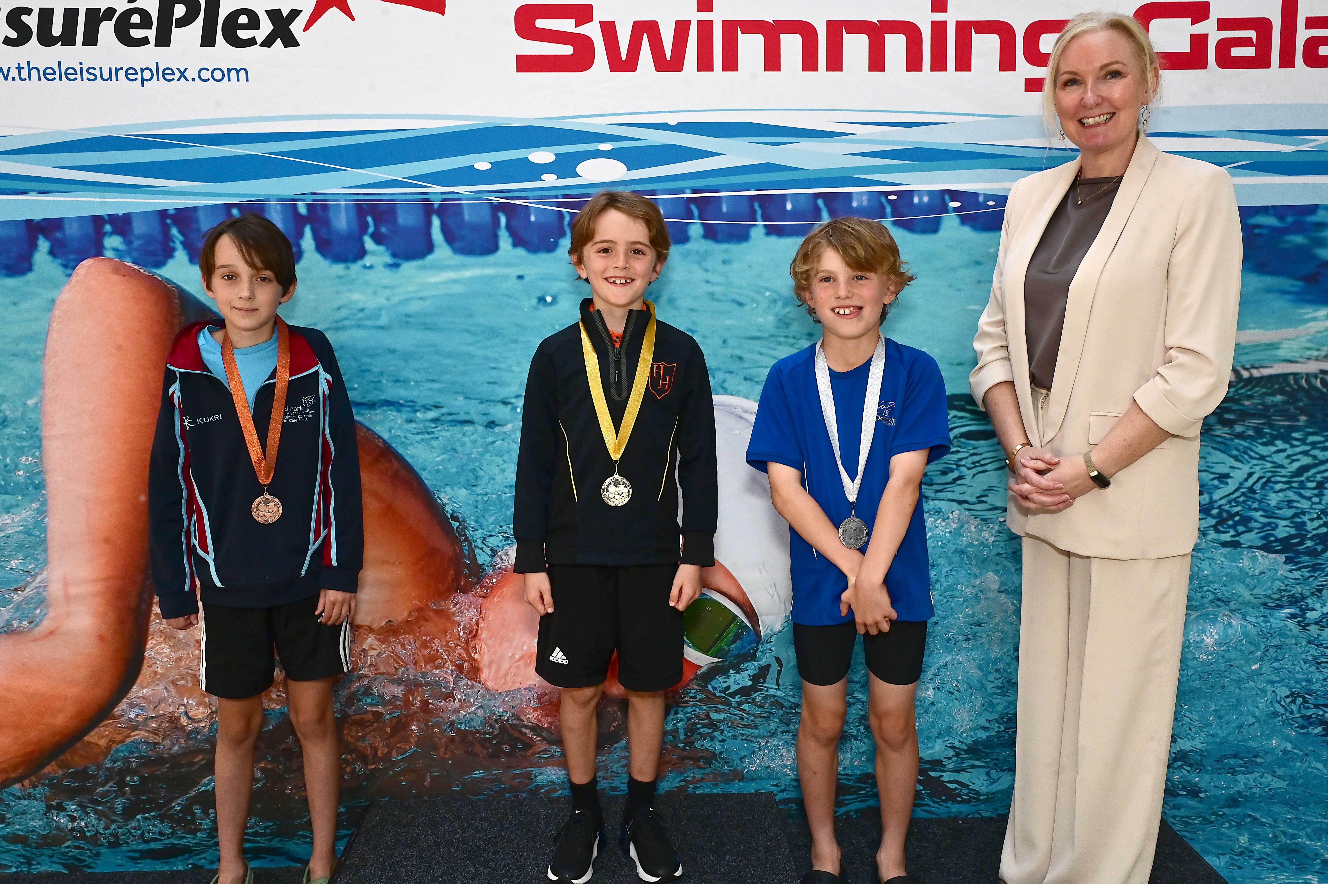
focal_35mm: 32
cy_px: 442
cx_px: 664
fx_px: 1180
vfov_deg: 41.1
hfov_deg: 58.7
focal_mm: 32
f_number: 13
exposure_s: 1/160
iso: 1600
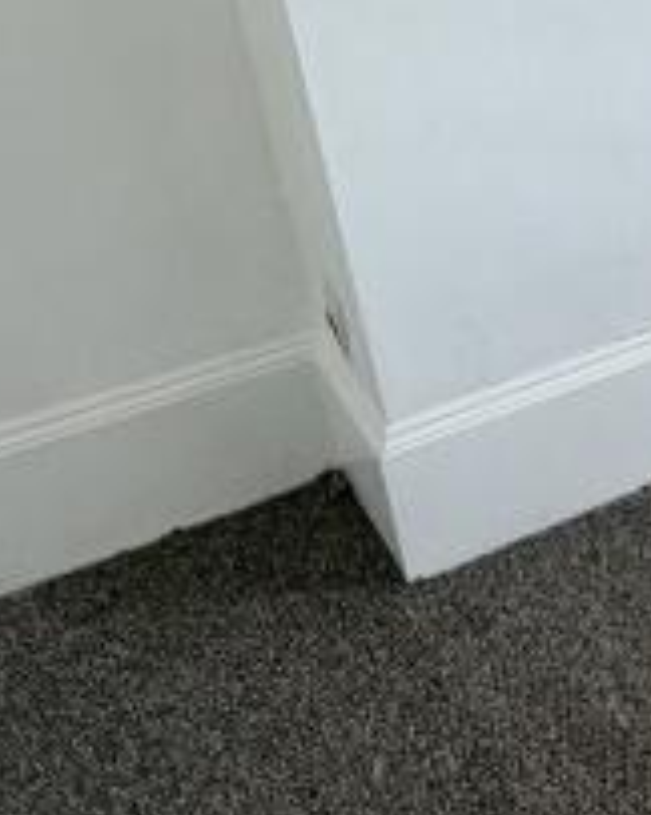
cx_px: 1350
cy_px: 56
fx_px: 1664
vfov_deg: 26.5
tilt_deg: -19.6
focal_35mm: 69
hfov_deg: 16.3
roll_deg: -1.2
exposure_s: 1/121
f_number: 2.2
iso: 100
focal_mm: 2.22
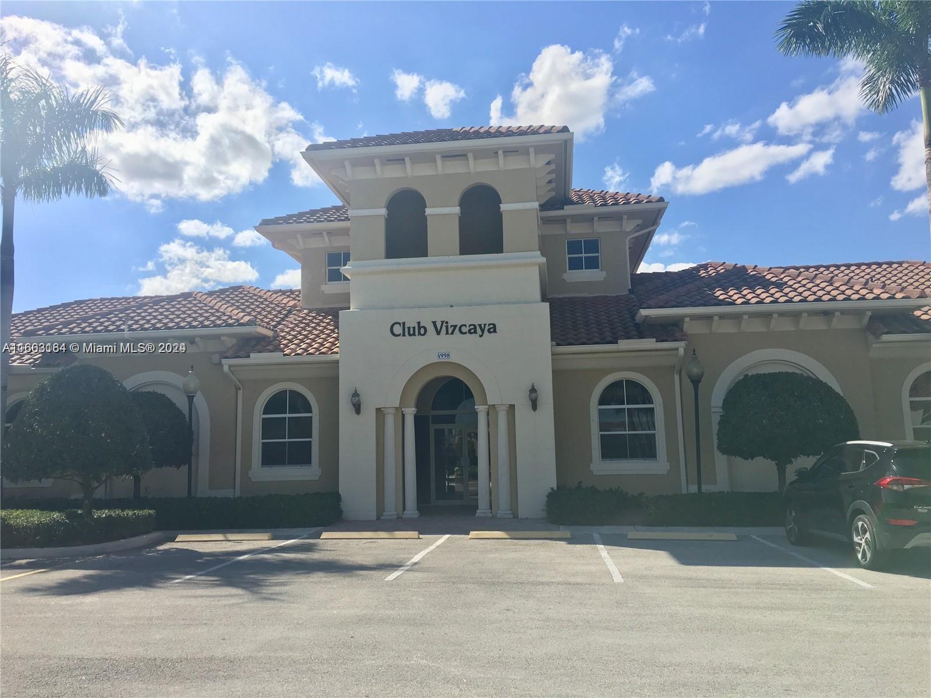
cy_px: 349
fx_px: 780
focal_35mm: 29
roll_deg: +0.5
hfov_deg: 61.7
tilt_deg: +8.3
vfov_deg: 48.2
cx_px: 466
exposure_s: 1/1709
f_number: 2.2
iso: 25
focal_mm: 4.15
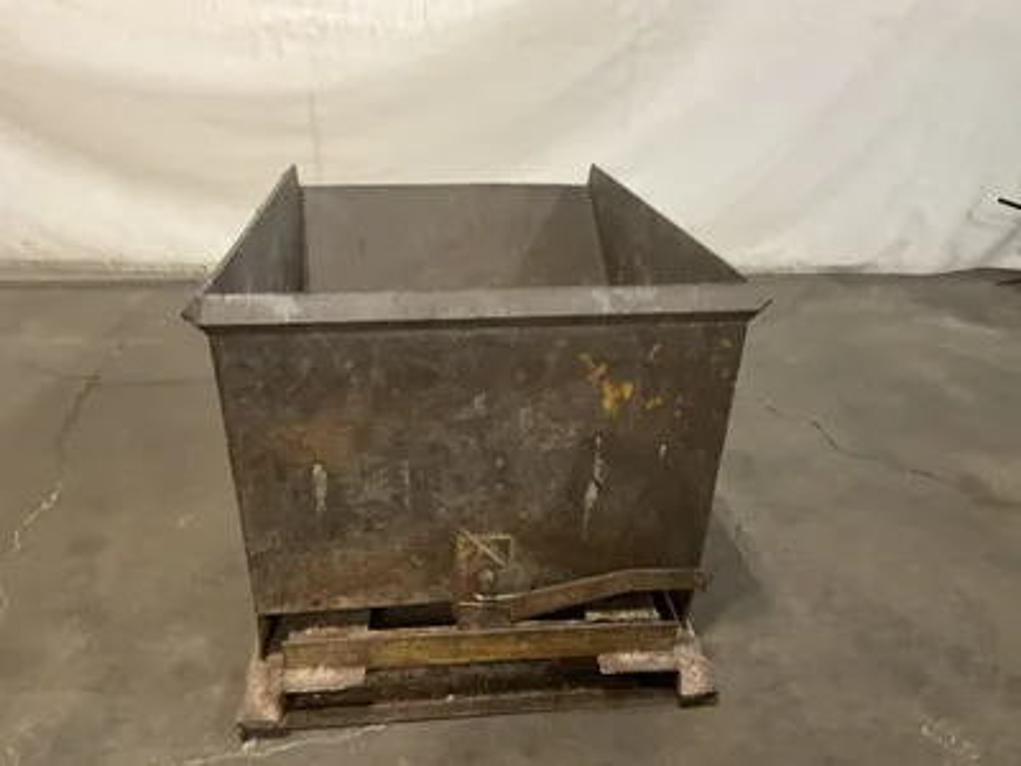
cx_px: 510
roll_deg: -0.4
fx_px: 855
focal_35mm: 29
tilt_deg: -25.4
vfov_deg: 48.2
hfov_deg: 61.7
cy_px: 383
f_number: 1.8
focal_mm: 3
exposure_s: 1/40
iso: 320
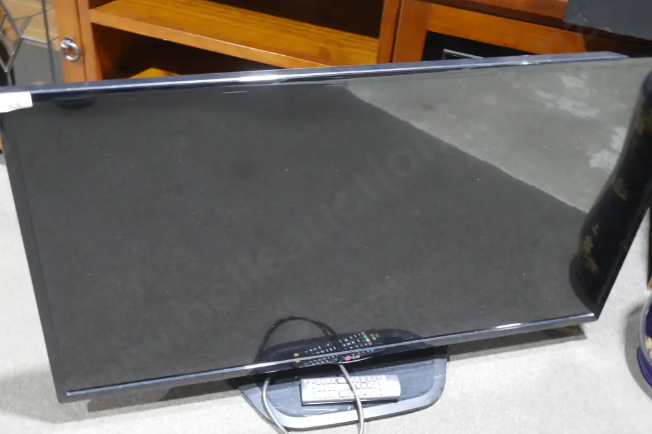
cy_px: 220
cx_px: 326
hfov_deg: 46.4
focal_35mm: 42
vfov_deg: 31.9
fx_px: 761
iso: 3200
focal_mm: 20
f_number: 9
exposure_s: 1/15
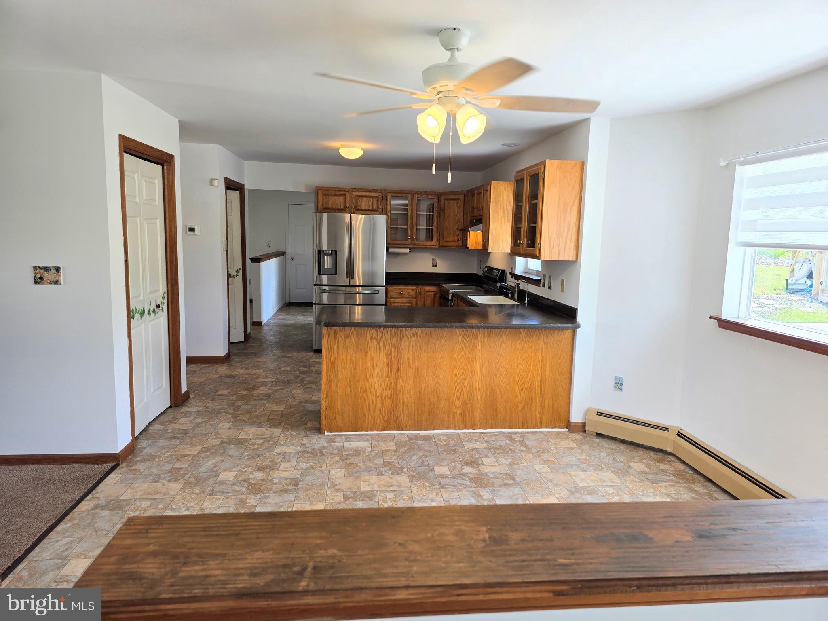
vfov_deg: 58.9
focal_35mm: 23
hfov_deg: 73.9
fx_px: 550
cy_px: 310
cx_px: 414
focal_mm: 6.3
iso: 32
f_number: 1.7
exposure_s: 1/120
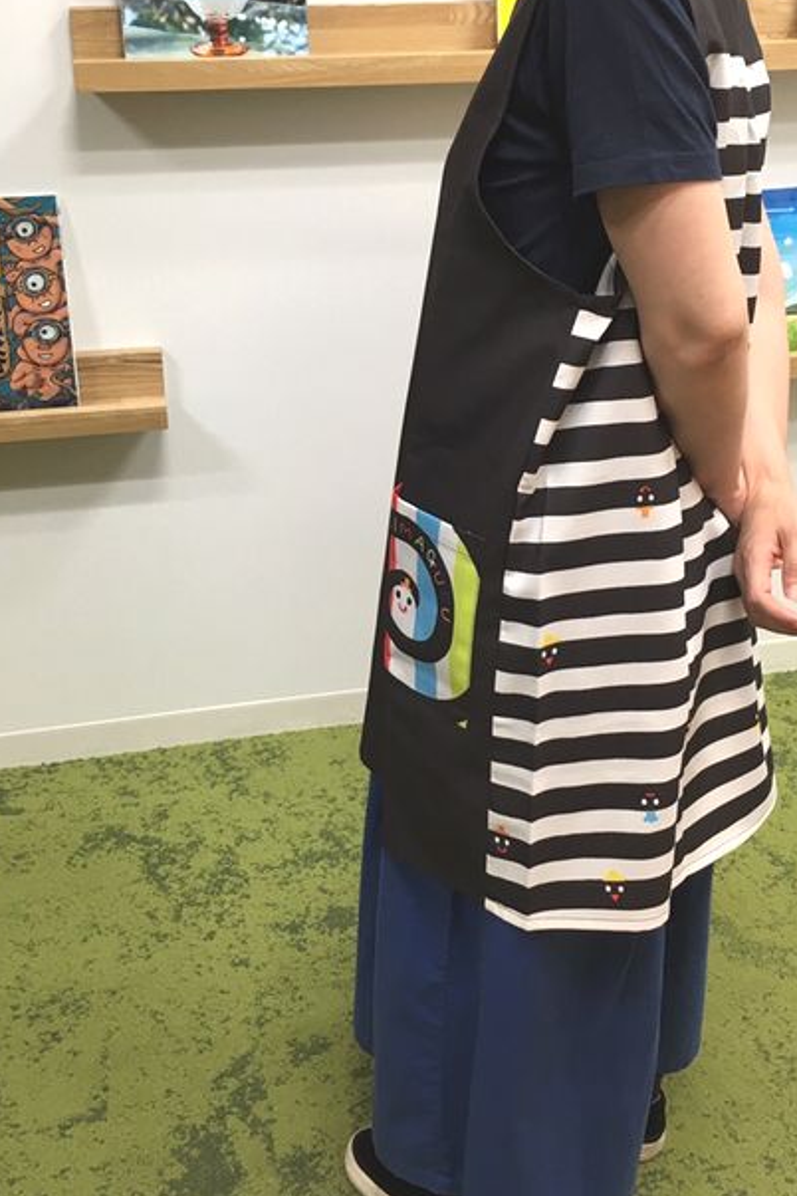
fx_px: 1328
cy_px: 450
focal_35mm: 40
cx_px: 414
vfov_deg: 48.0
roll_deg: -0.6
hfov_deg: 33.4
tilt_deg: -26.2
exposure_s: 1/30
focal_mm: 4.15
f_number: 2.2
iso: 50
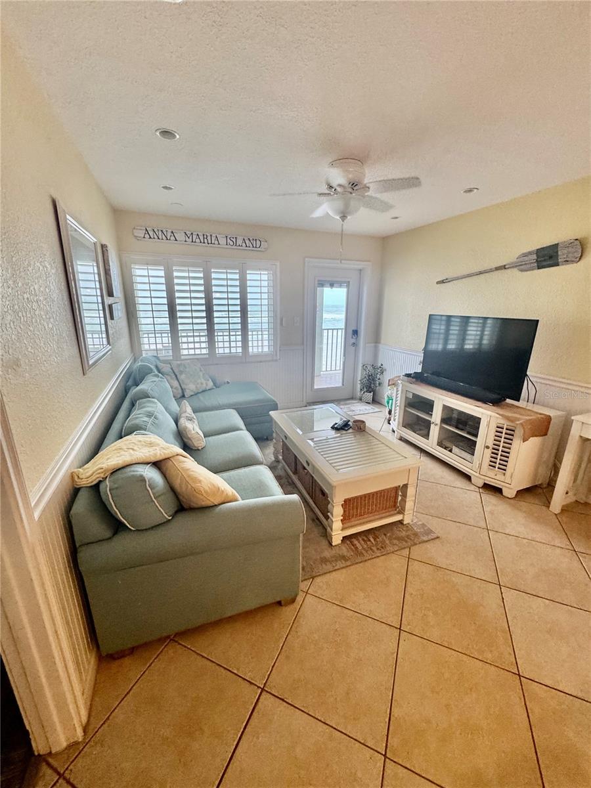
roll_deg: -0.6
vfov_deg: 102.1
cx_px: 296
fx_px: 319
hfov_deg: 85.7
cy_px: 394
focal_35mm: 14
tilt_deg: -14.7
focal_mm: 2.22
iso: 250
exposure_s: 1/60
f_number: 2.2
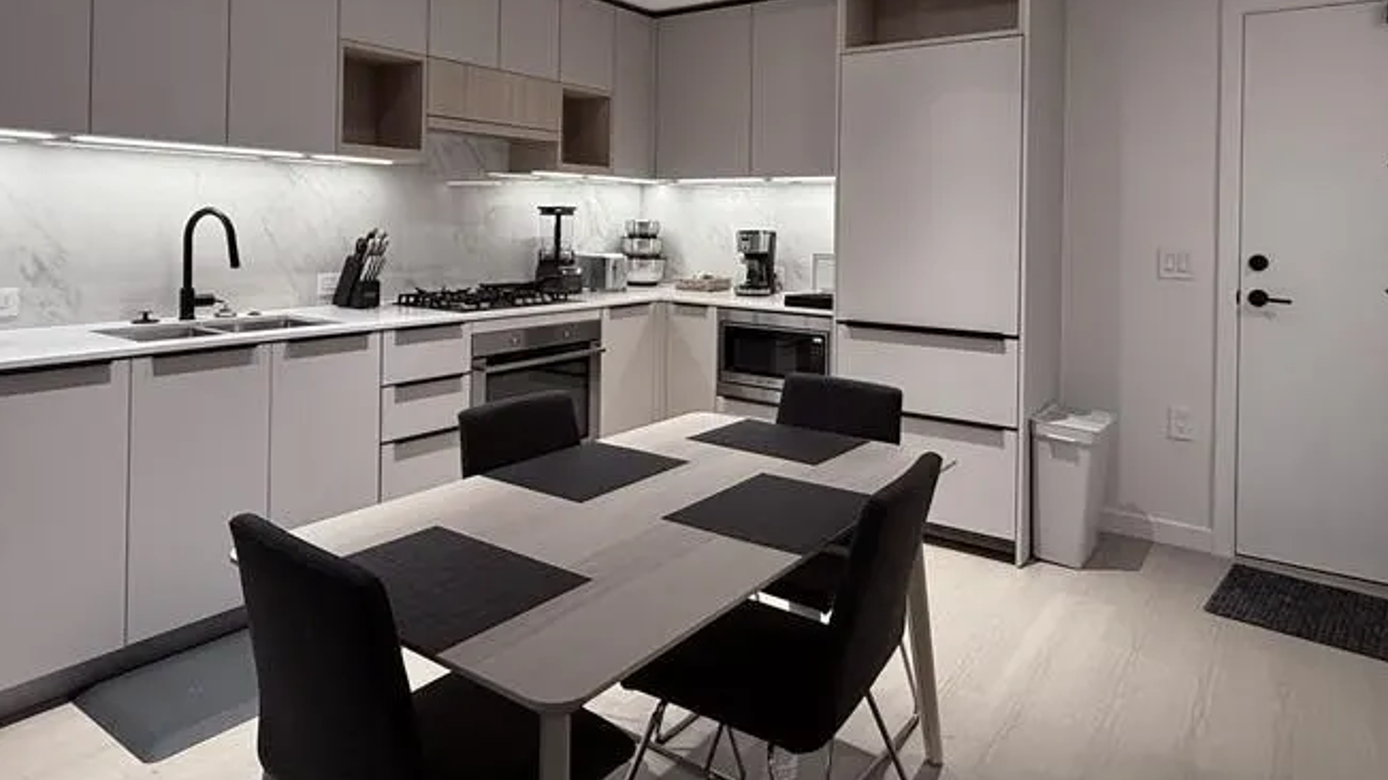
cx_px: 682
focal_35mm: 24
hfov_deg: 76.3
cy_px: 220
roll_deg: -0.7
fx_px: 883
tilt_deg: +0.3
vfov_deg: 46.4
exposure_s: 1/120
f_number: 2.2
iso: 320
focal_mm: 2.22
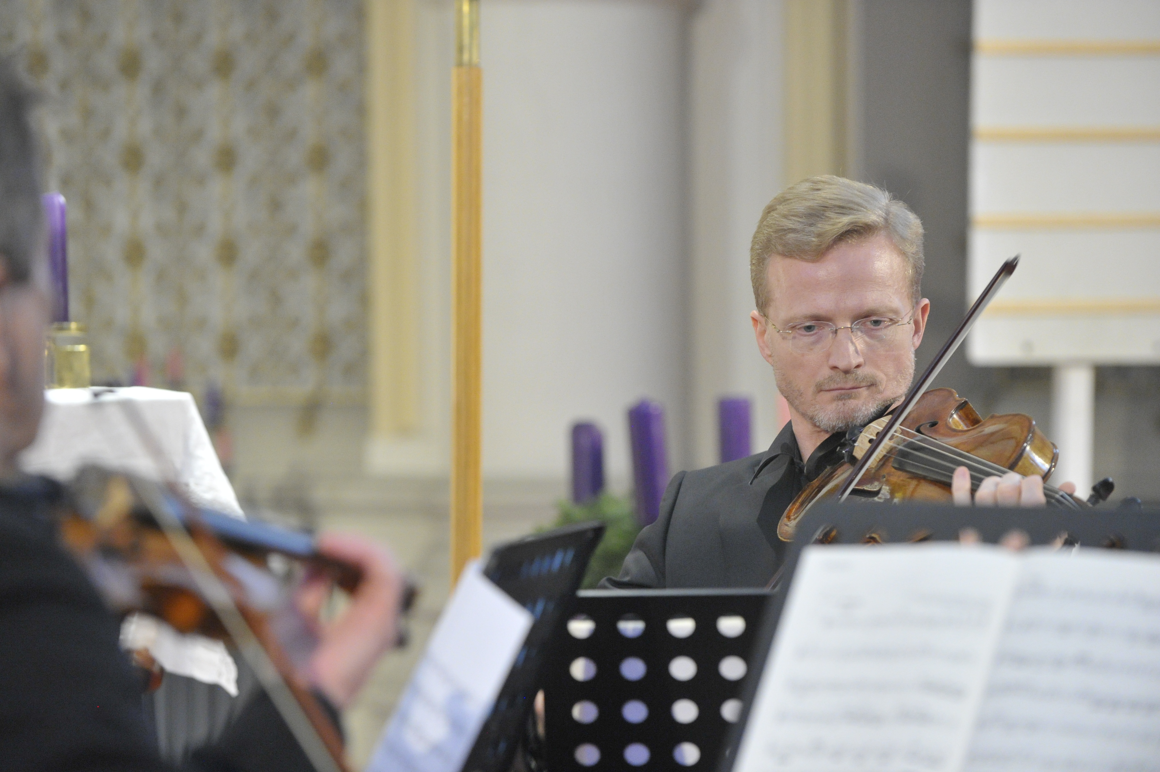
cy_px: 386
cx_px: 580
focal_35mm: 180
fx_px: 5796
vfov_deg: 7.6
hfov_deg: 11.4
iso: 6400
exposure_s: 1/60
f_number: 4
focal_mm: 180
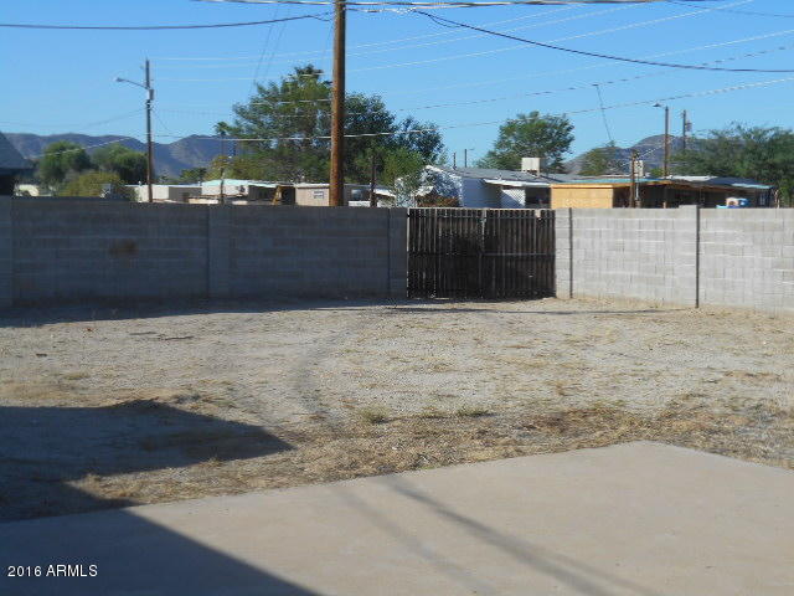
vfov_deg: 26.1
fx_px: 1284
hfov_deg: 34.3
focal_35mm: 56
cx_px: 397
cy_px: 298
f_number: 4.9
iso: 80
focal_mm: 10
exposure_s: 1/500
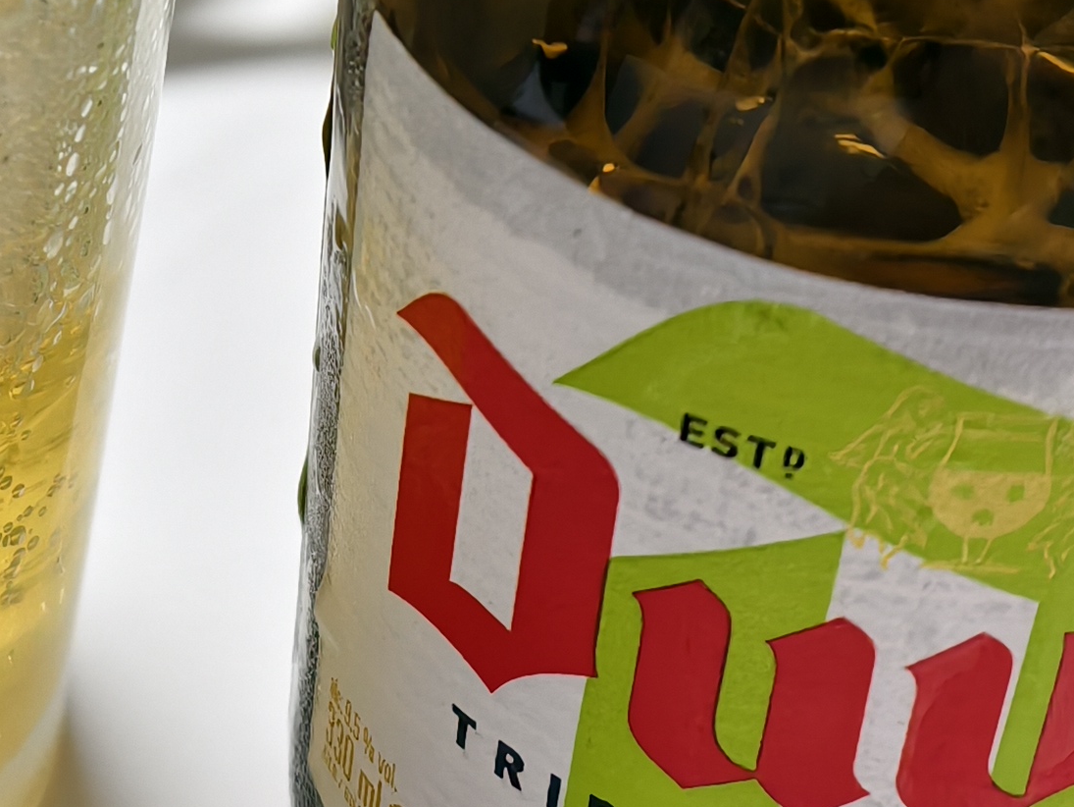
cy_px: -123
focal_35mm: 86
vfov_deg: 16.6
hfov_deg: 22.3
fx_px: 2669
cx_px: 124
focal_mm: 6.54
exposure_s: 1/50
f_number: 1.57
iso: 164
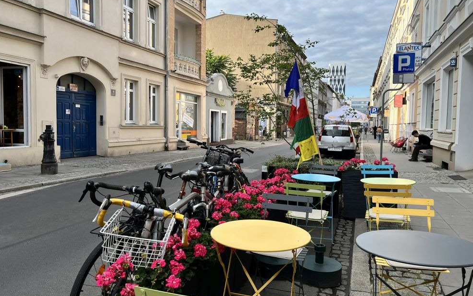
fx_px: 361
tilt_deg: -2.5
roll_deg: -0.6
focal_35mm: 28
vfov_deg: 44.5
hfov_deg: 66.5
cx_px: 236
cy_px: 143
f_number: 1.5
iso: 50
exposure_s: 1/808
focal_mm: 5.7
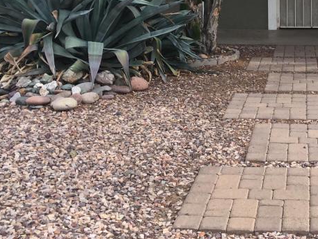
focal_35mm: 65
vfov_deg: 21.6
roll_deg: +0.3
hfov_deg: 29.1
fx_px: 597
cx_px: 255
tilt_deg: -3.1
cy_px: -15
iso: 25
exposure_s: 1/549
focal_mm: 4.15
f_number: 2.2
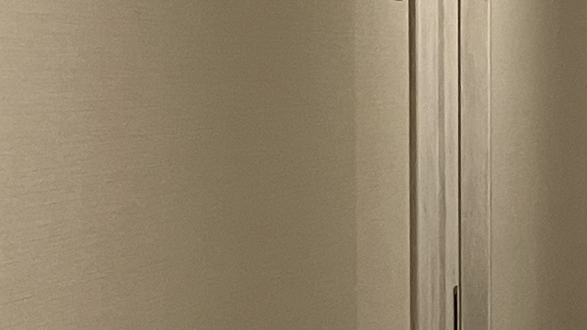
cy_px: 348
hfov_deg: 11.6
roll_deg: +0.4
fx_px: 2895
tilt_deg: -4.0
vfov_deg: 6.5
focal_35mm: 186
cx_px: 414
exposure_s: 1/50
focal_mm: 3.99
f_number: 1.8
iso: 160
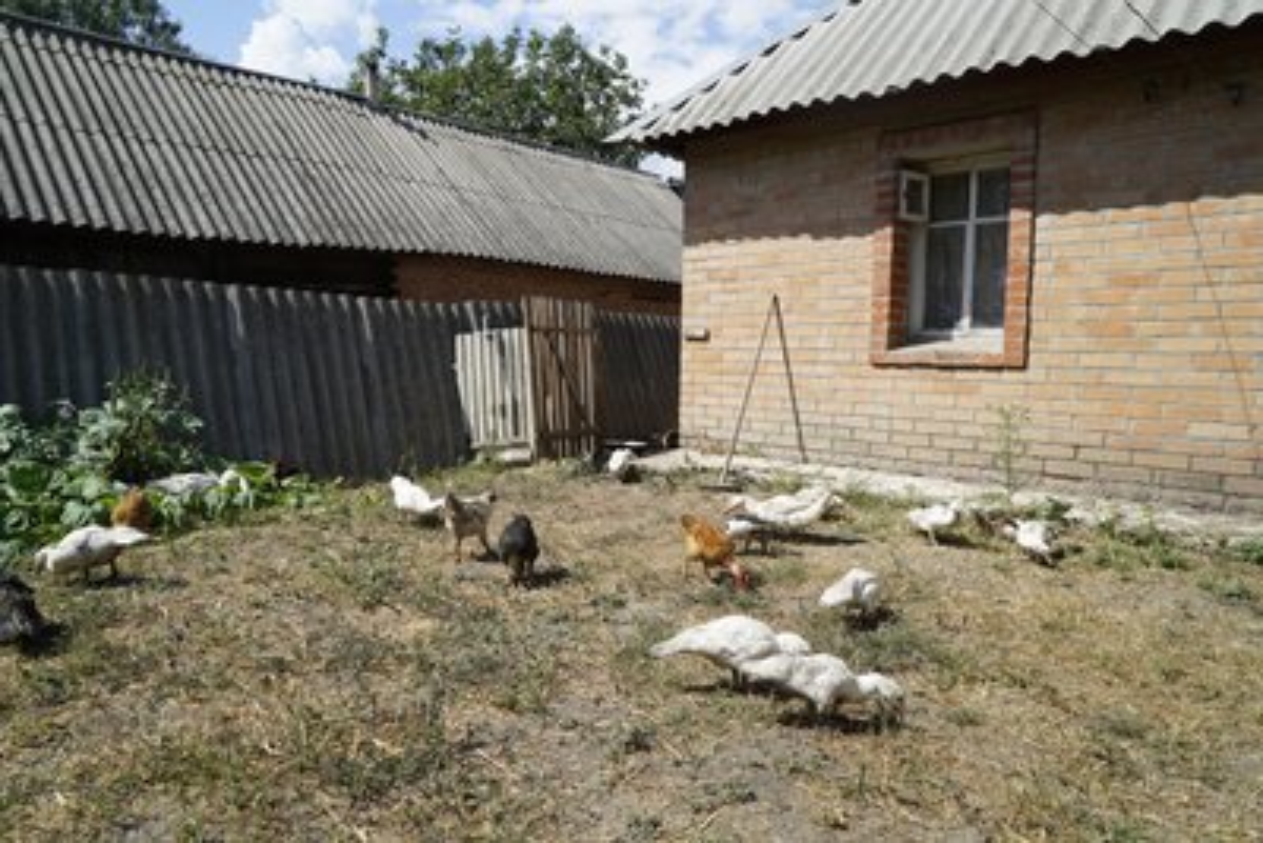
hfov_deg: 73.7
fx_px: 842
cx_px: 632
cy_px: 422
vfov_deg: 53.2
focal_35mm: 24
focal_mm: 24
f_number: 8
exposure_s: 1/250
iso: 100
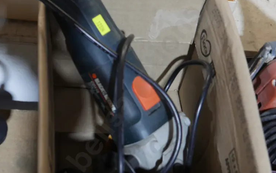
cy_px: 87
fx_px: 496
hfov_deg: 31.1
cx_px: 137
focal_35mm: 66
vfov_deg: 19.7
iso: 1600
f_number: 5.1
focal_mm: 23
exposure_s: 1/60
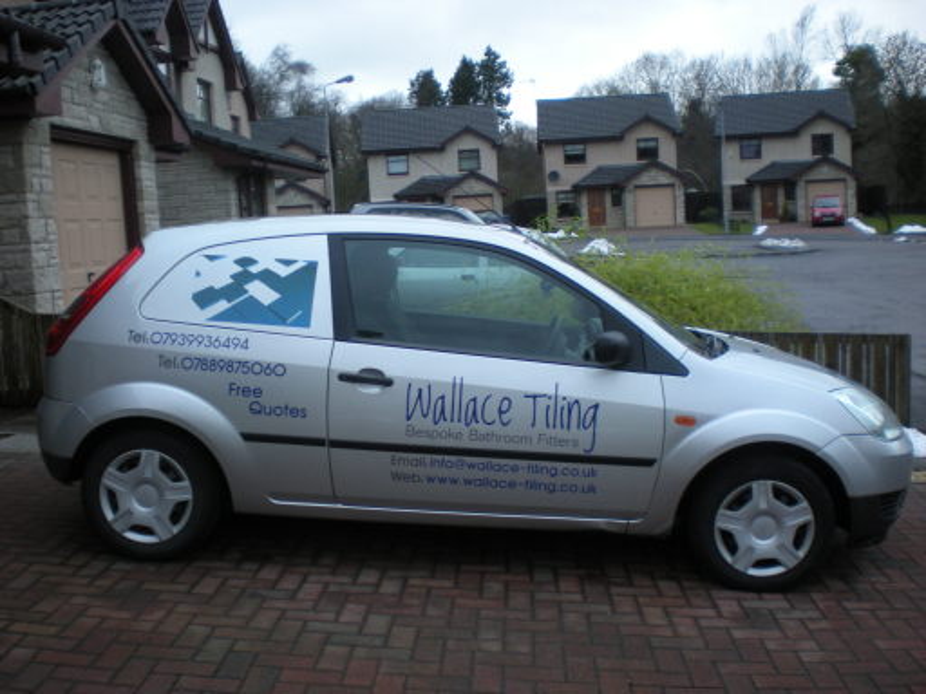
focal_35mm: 38
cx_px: 463
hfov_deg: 49.0
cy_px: 347
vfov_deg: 37.7
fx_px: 1017
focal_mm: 6.3
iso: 151
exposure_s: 1/65
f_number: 3.1
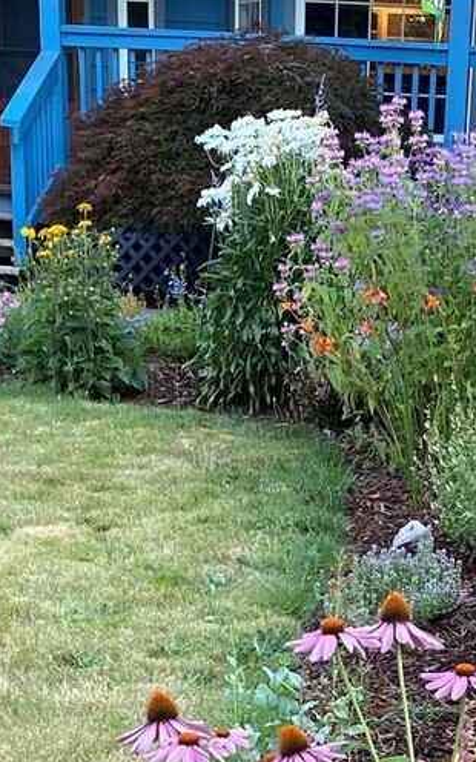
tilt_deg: -24.2
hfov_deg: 16.2
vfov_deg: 22.9
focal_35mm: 80
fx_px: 1660
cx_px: 398
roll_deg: -3.6
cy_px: 996
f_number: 1.8
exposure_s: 1/121
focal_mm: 4.25
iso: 100
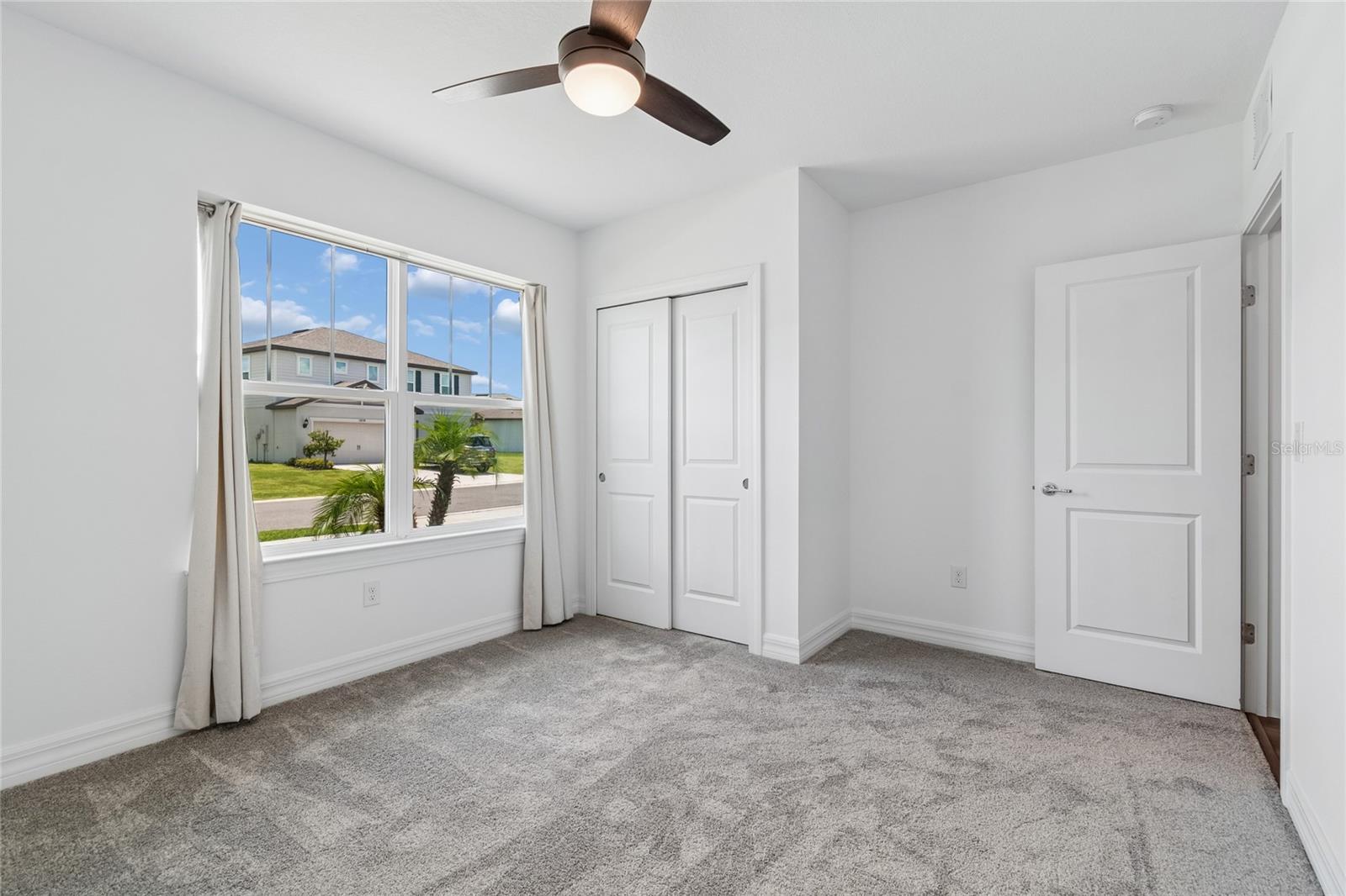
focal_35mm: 15
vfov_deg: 77.3
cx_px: 673
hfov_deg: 100.4
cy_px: 448
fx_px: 561
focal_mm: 10
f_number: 7.1
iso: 100
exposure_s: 1/25
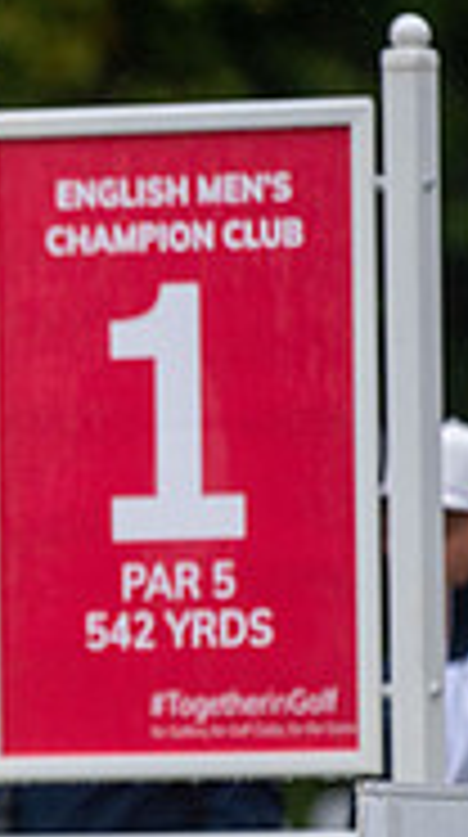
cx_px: -670
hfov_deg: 1.2
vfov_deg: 2.2
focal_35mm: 982
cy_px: 668
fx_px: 21763
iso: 800
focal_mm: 300
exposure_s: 1/1250
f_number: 4
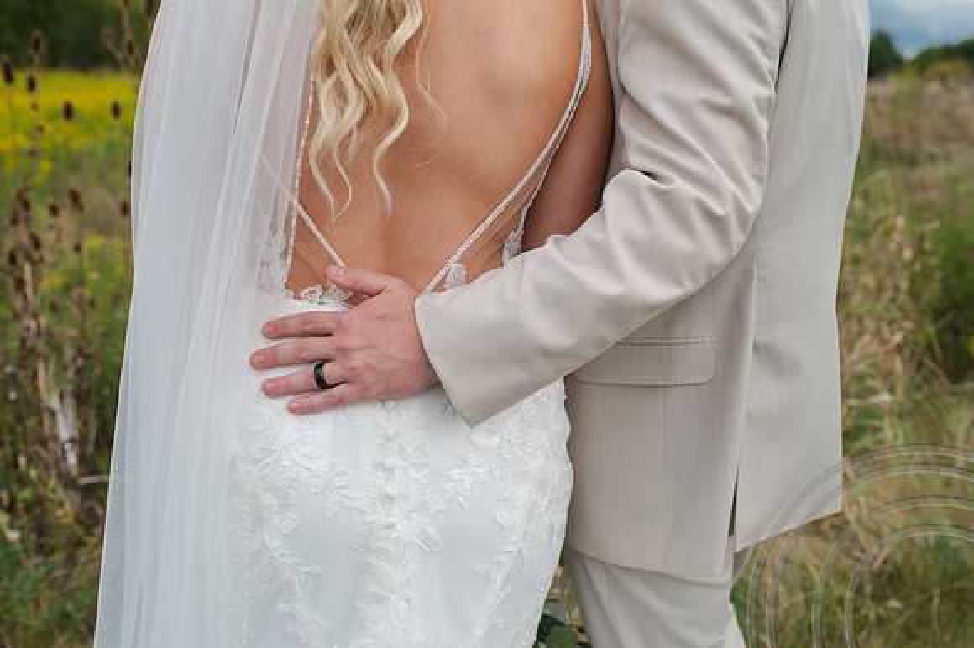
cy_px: 324
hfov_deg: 54.5
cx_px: 487
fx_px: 946
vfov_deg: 37.8
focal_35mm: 35
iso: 100
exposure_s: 1/640
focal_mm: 35
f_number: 3.5
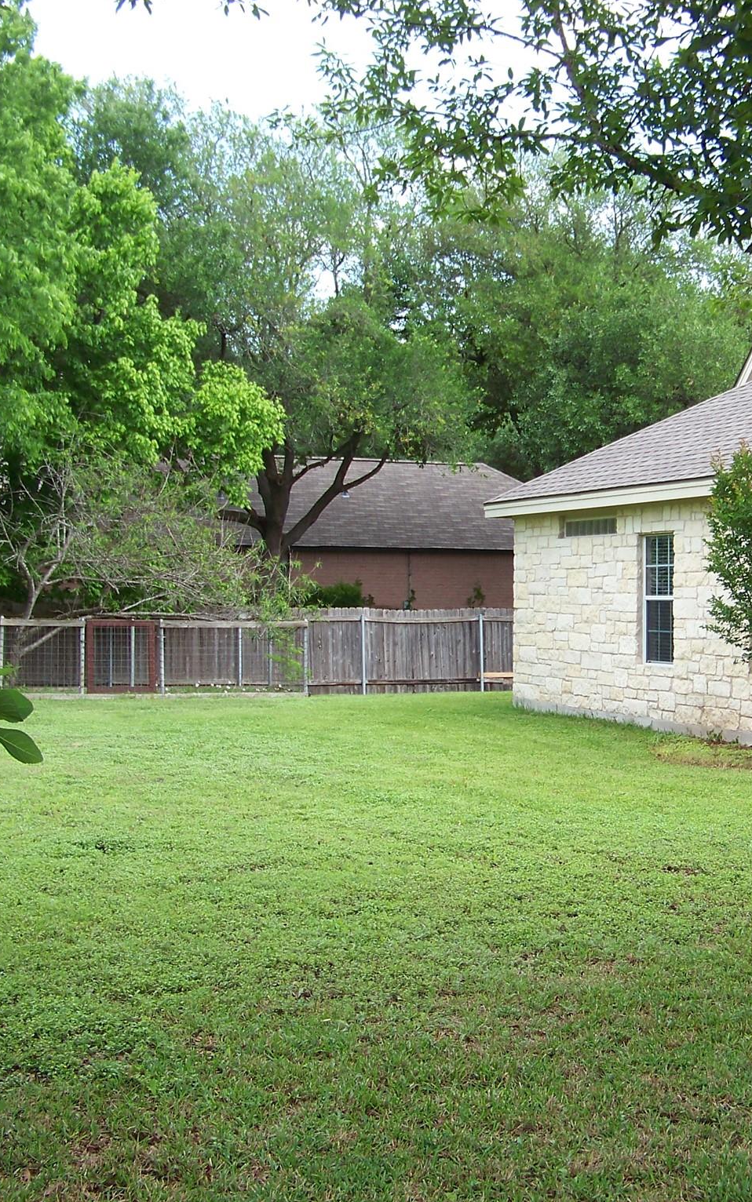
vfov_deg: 39.6
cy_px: 601
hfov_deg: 25.0
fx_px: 1672
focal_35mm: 51
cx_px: 568
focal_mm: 5.85
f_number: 2.8
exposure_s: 1/160
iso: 64
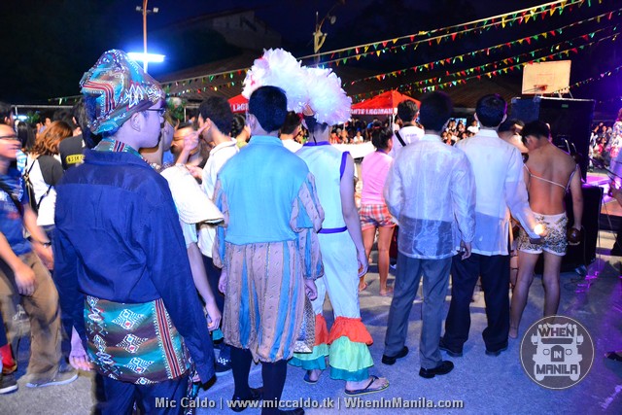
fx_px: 467
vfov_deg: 48.0
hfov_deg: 67.4
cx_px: 311
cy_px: 208
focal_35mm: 27
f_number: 5.6
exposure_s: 1/6
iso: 3200
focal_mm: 18
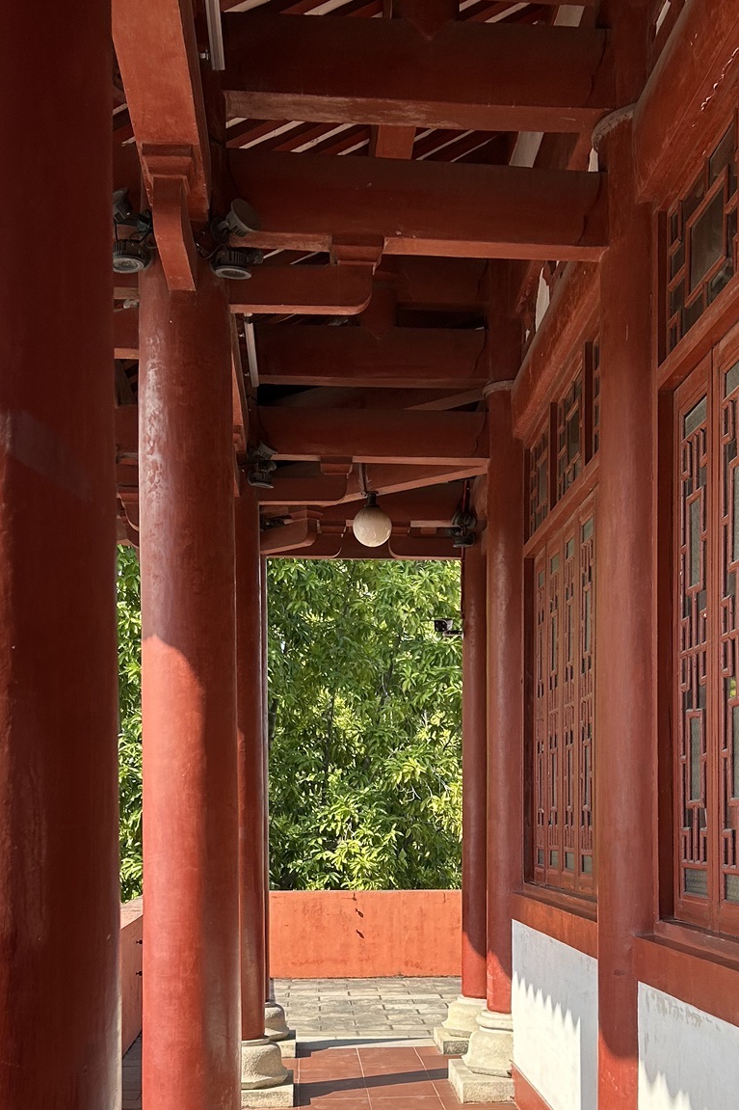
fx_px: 1448
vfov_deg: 40.6
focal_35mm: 47
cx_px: 418
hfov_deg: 28.6
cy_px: 845
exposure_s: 1/1344
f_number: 1.5
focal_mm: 5.7
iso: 50
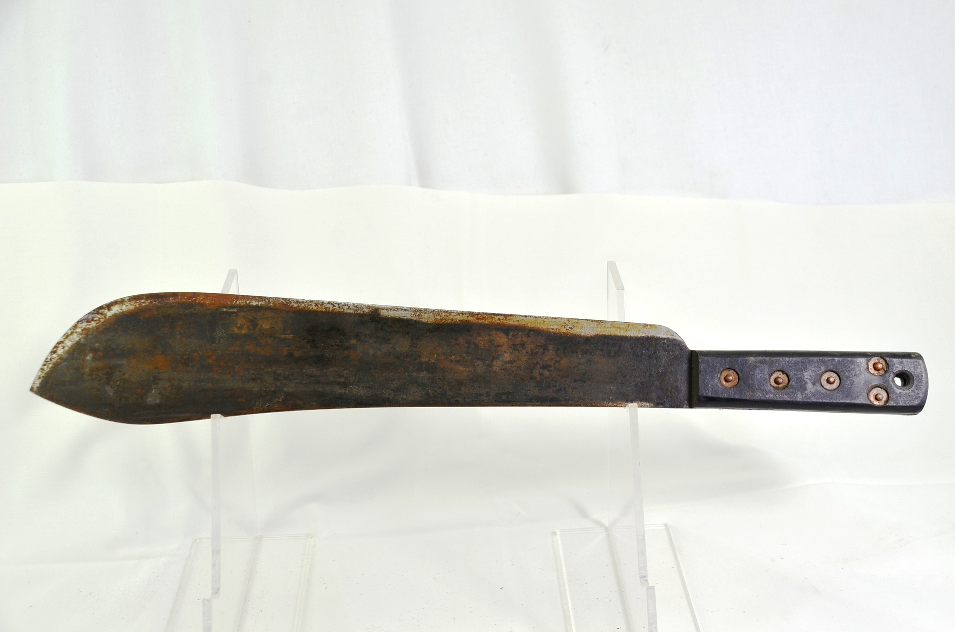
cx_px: 478
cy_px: 316
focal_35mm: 48
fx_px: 1271
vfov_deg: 28.0
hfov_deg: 41.2
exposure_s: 1/125
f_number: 5.6
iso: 220
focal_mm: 32
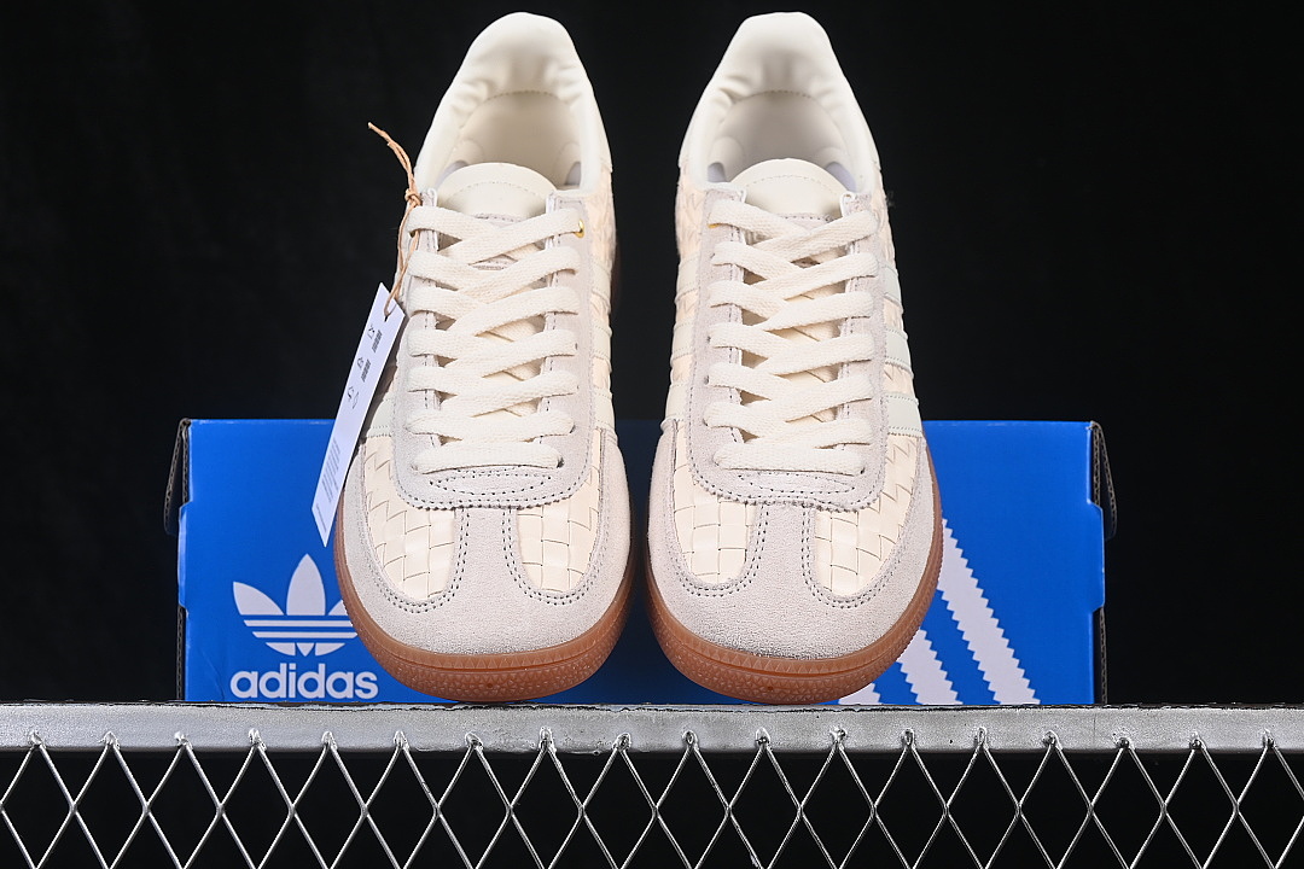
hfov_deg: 27.0
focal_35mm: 75
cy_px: 434
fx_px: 2716
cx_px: 652
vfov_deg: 18.2
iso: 160
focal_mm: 50
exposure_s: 1/80
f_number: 8
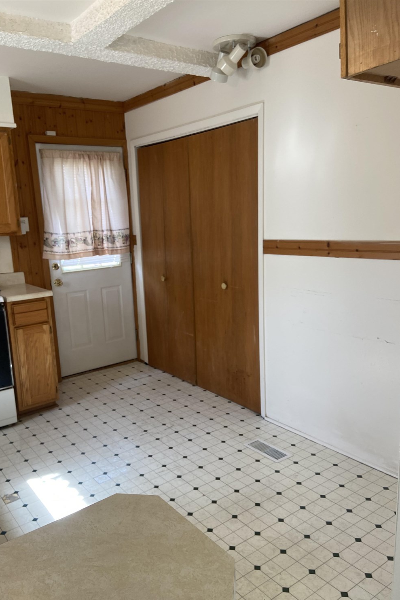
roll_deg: +3.9
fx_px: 467
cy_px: 310
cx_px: 176
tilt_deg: -9.5
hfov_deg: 46.3
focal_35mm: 28
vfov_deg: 65.5
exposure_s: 1/120
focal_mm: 4.25
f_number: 1.8
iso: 100
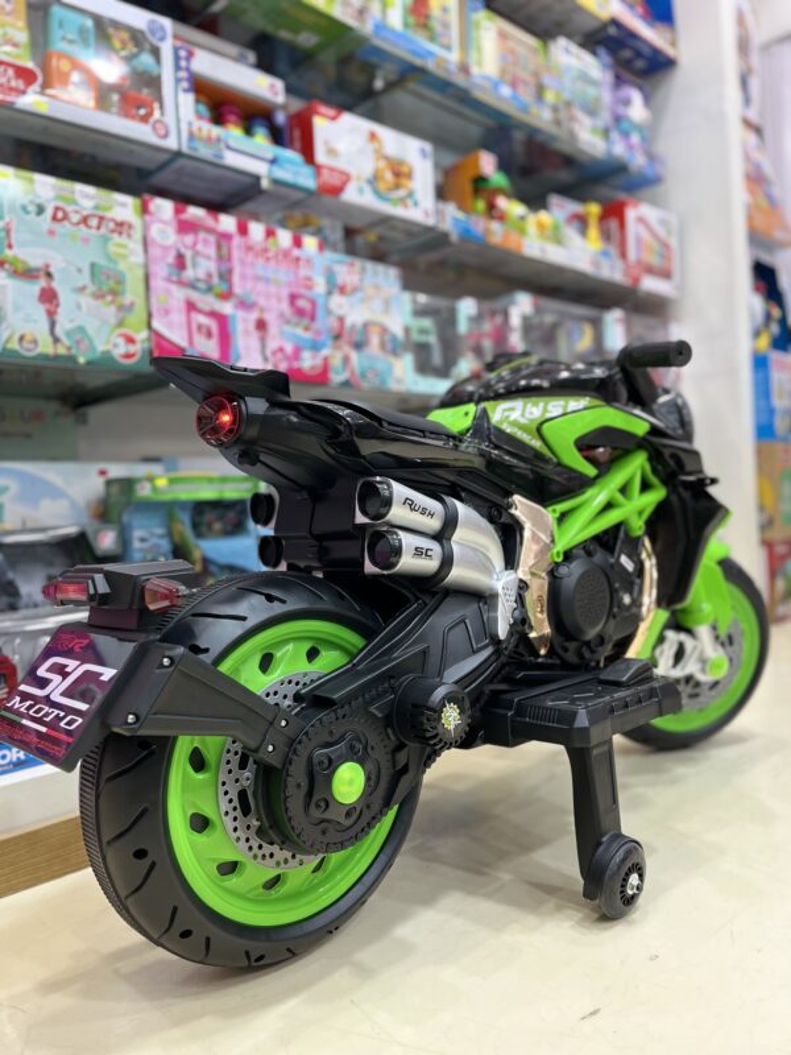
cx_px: 396
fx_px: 792
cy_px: 528
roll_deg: +3.7
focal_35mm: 26
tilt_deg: -1.3
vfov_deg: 67.3
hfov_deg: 53.1
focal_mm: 5.1
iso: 160
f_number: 1.6
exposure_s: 1/50
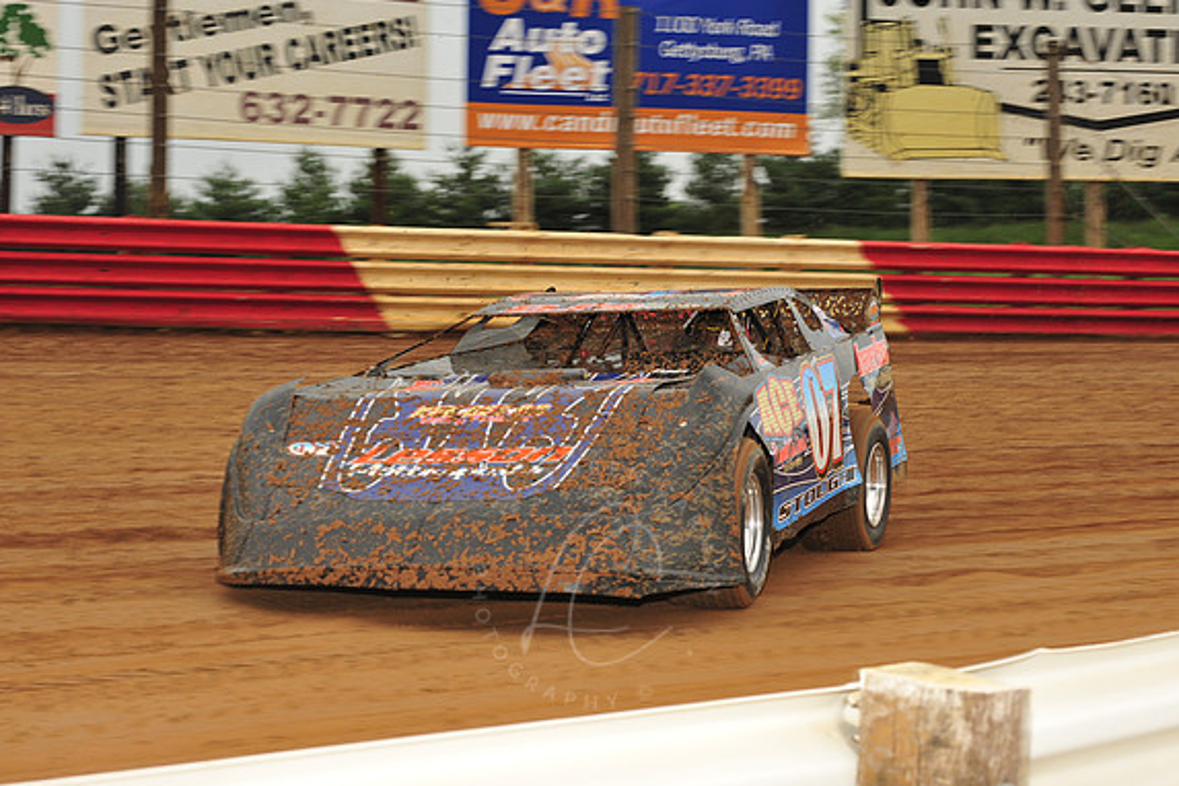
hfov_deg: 23.4
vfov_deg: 15.7
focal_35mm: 87
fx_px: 2849
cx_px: 595
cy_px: 395
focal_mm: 86
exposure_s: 1/320
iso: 640
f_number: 8
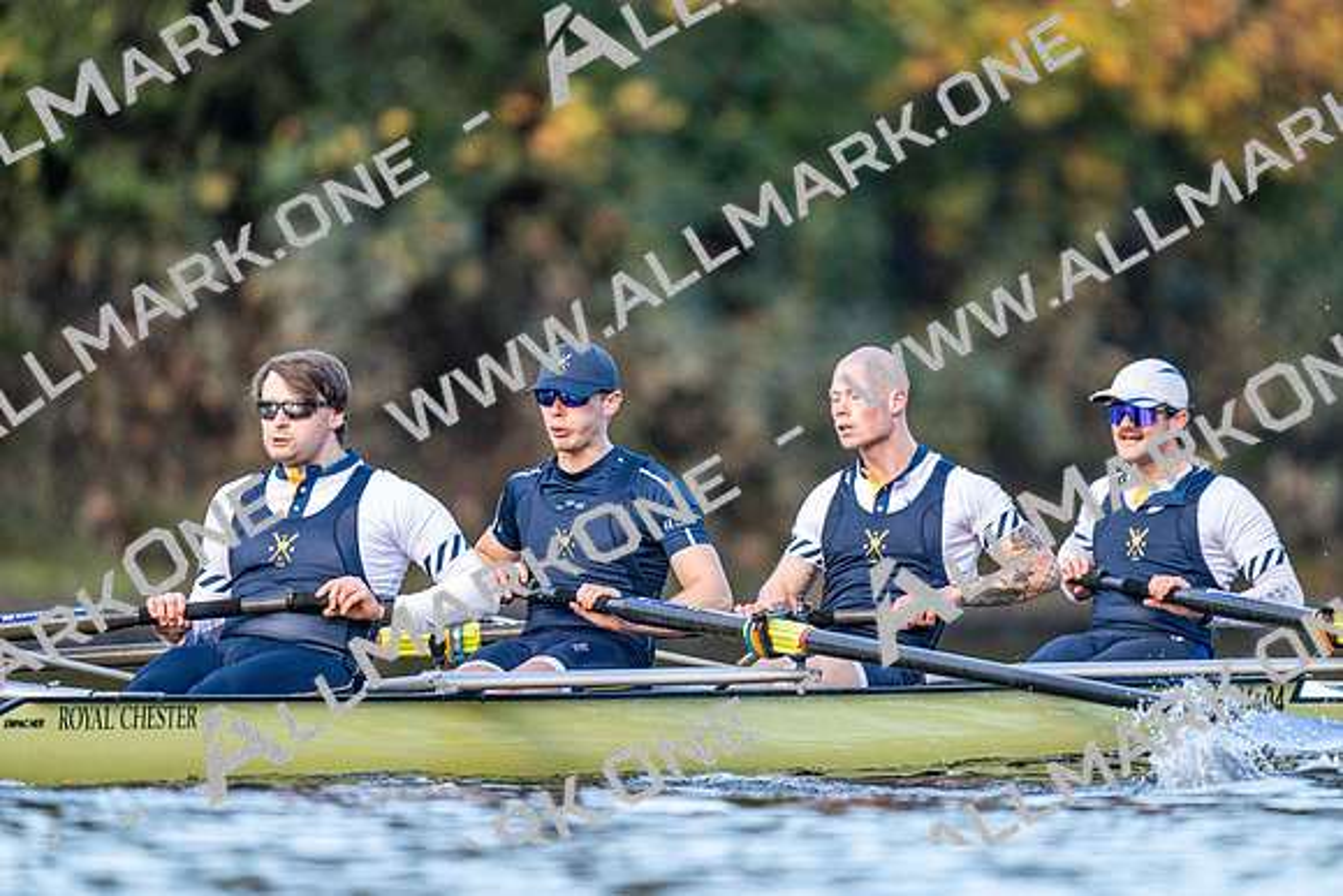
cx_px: 672
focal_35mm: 600
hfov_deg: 3.4
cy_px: 448
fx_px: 22388
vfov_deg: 2.3
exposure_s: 1/2500
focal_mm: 600
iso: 3200
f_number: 4
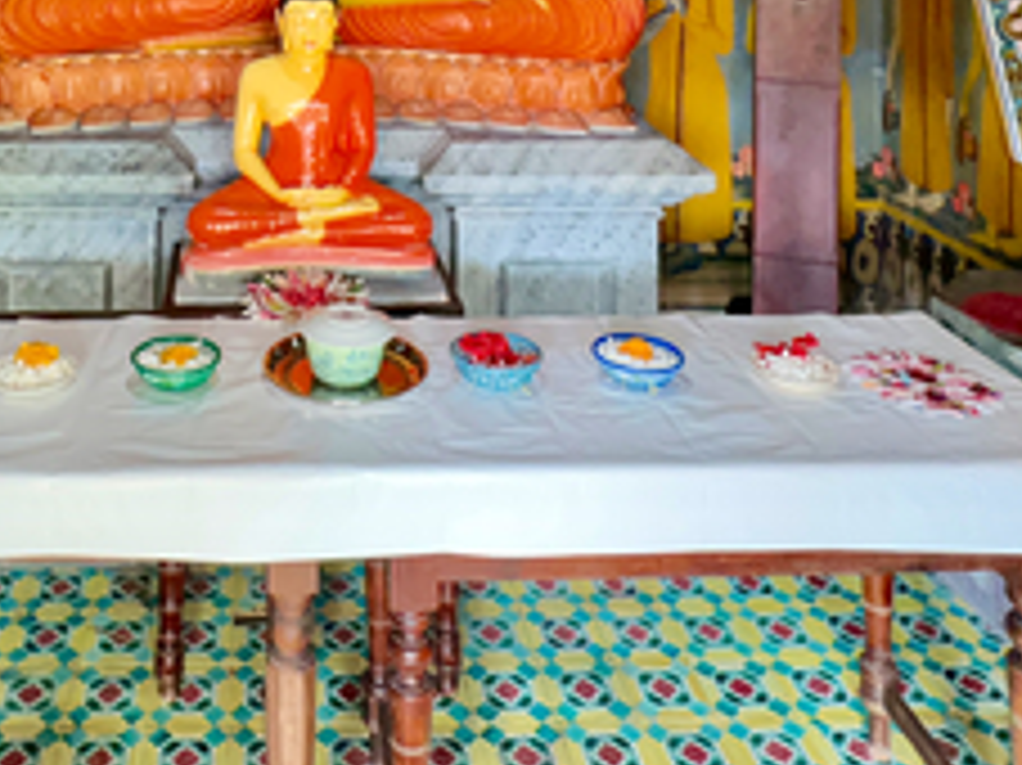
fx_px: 1092
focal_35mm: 37
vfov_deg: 31.6
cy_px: -176
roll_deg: -0.8
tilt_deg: +2.0
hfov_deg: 48.9
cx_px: 306
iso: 500
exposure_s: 1/50
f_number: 2.2
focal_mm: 2.22
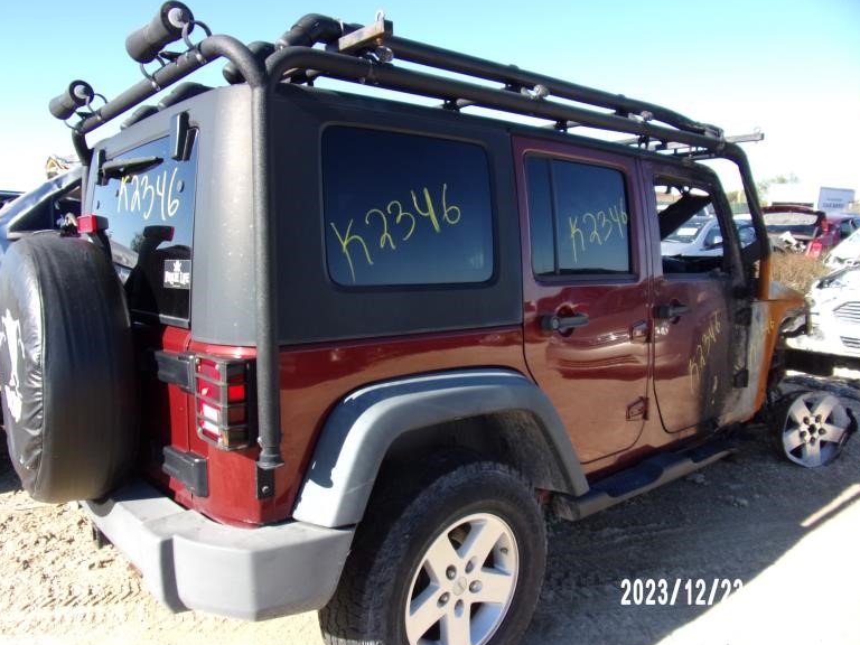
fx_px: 621
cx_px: 428
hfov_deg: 69.4
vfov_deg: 54.9
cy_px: 330
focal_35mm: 25
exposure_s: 1/400
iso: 80
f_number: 3.3
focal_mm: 4.3
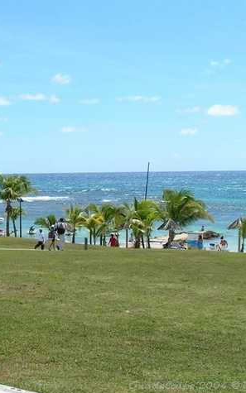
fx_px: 751
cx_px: 9
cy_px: 198
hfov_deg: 18.2
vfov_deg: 29.4
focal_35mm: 70
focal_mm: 7.6
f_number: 5.6
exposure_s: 1/500
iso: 50
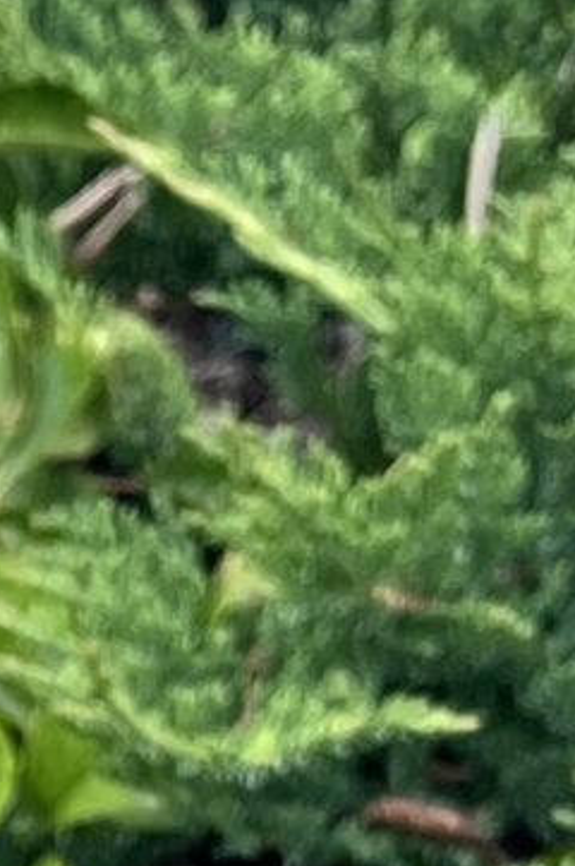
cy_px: 2164
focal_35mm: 192
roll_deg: -3.4
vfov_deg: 9.4
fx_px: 4608
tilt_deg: -34.5
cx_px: -709
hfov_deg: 6.8
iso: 50
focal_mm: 5.1
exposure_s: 1/1075
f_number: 1.6
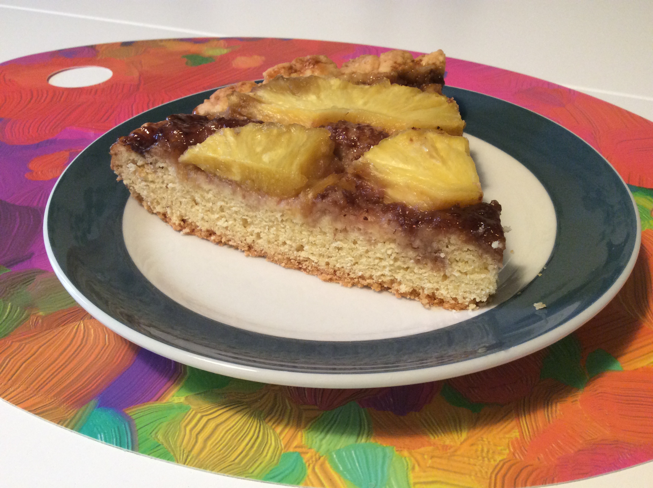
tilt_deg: -36.9
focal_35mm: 32
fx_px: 603
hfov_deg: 56.9
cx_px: 326
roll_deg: +1.3
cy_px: 244
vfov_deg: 44.1
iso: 100
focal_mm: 3.3
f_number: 2.4
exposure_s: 1/25
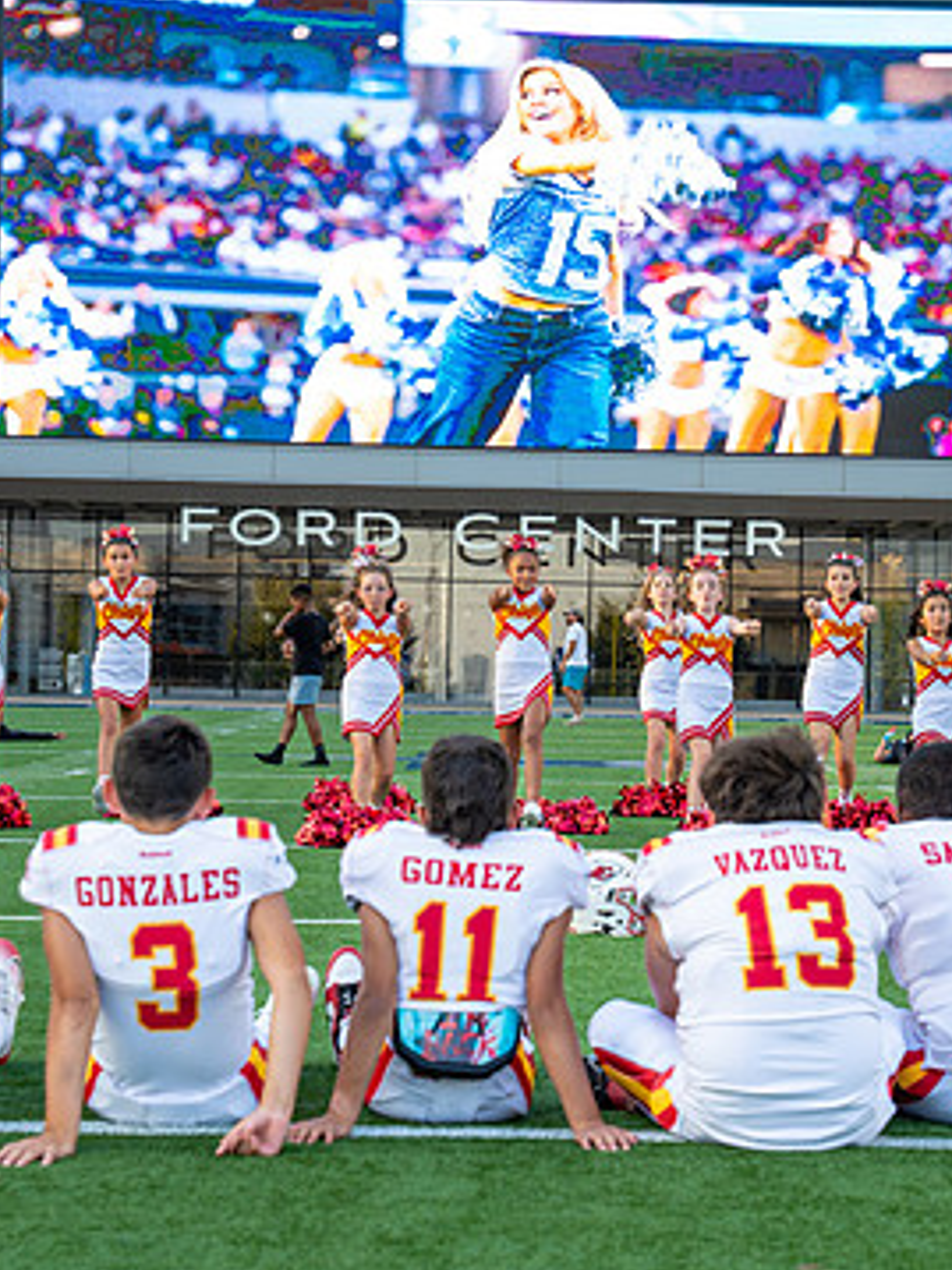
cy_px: 633
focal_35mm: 90
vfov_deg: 21.8
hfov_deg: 16.4
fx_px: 3302
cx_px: 556
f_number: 4.5
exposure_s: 1/500
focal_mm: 50.4
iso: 640
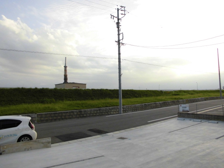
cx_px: 112
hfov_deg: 67.3
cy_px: 84
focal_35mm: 26
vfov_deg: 53.1
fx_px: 168
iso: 100
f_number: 3.5
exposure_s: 1/200
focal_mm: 4.6
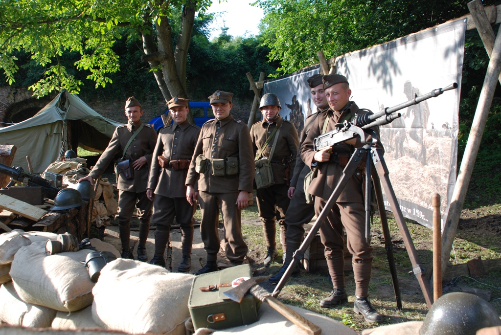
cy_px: 168
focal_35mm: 33
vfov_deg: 40.1
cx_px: 250
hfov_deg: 57.2
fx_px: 460
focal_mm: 22
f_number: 5.6
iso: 200
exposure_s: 1/125
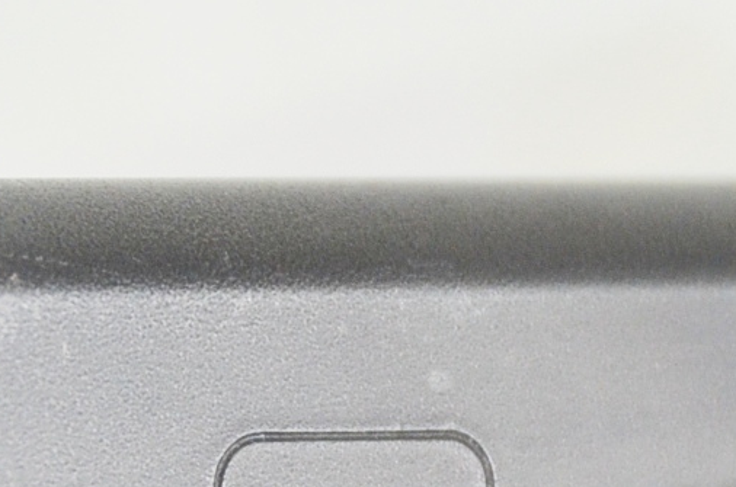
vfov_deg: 1.4
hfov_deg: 2.1
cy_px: 529
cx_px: 284
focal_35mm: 986
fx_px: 20123
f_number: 5.6
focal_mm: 135
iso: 800
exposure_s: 1/250
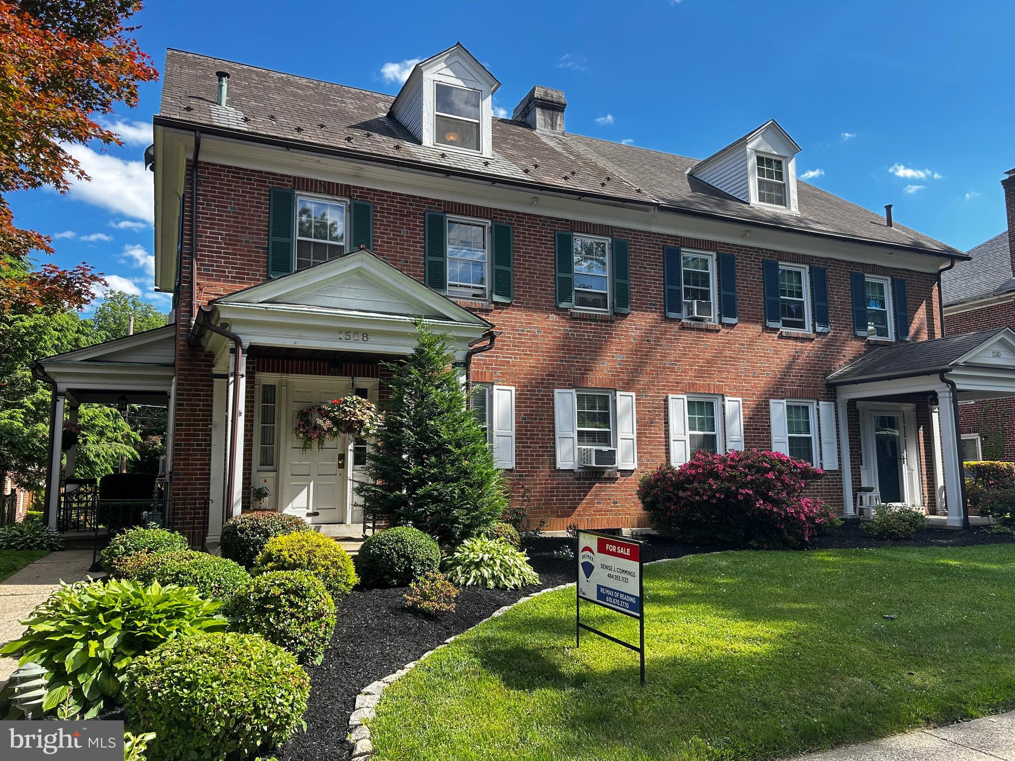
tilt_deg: +7.4
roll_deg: +0.9
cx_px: 508
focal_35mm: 26
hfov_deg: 67.3
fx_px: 762
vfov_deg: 53.1
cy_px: 380
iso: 50
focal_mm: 5.7
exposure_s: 1/940
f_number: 1.5
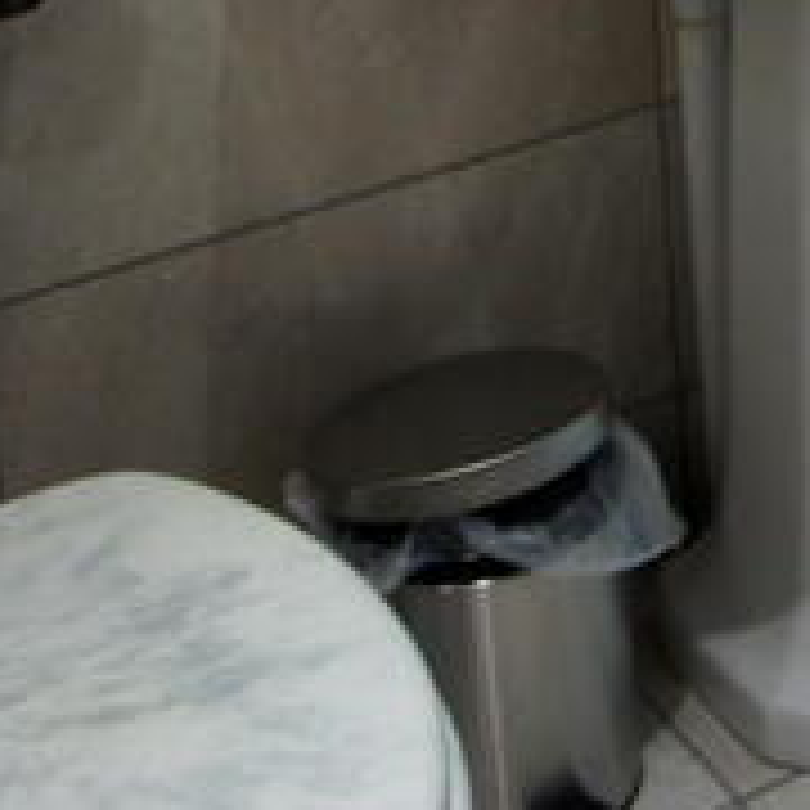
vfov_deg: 17.1
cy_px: -140
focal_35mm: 98
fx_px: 2582
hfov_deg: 16.3
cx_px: 1215
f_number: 4
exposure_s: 1/40
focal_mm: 21
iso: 800
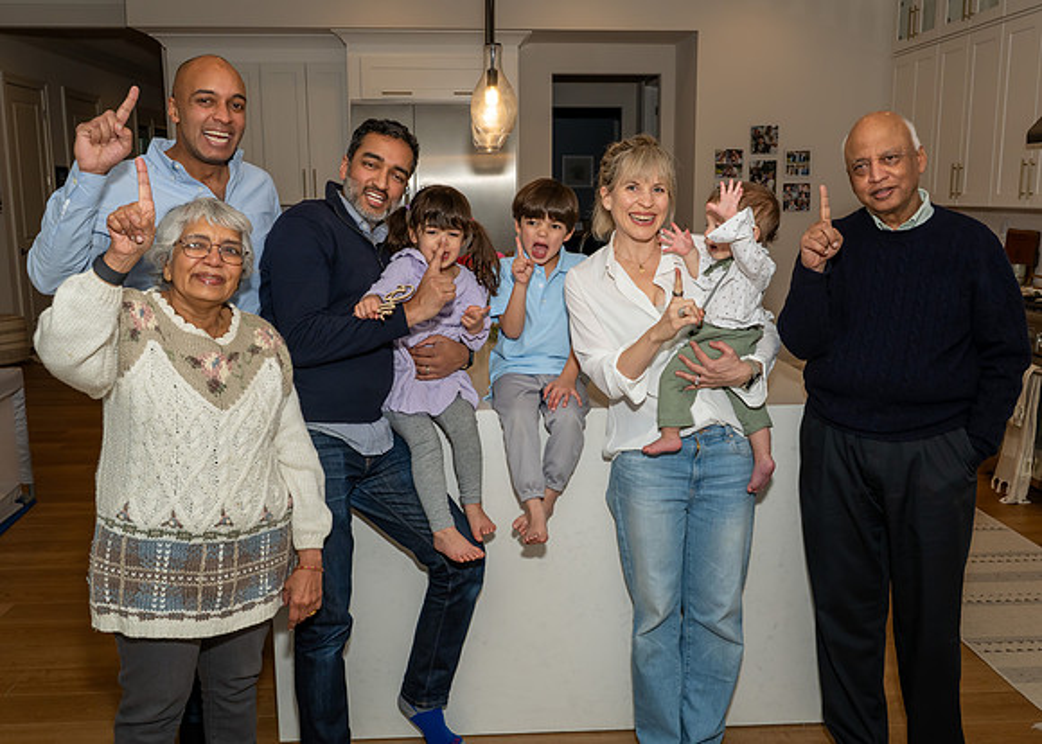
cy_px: 359
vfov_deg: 40.2
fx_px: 1016
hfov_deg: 54.3
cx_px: 537
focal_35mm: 34
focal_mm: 26
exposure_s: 1/250
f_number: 9
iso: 640
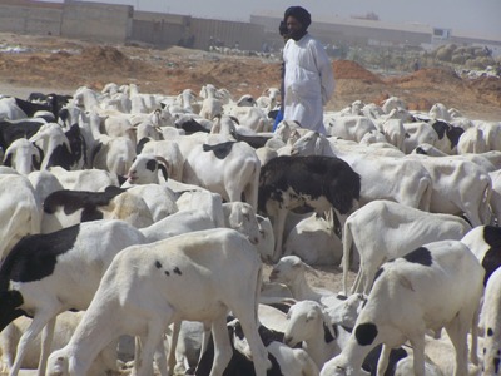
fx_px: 3025
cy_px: 188
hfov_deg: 9.5
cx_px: 250
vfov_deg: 7.1
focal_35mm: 209
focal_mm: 34.6
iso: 64
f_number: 4.5
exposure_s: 1/640
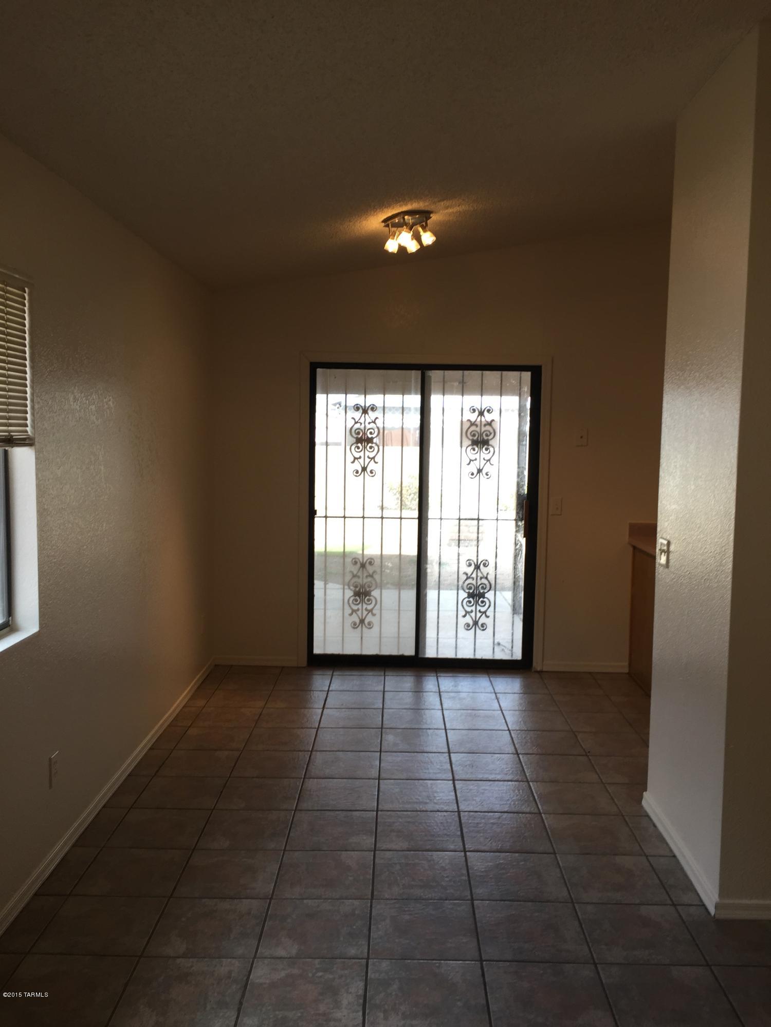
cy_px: 514
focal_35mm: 29
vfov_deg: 61.7
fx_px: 861
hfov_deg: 48.2
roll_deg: -0.4
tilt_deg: -5.1
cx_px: 386
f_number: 2.2
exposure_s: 1/60
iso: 32
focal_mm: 4.15
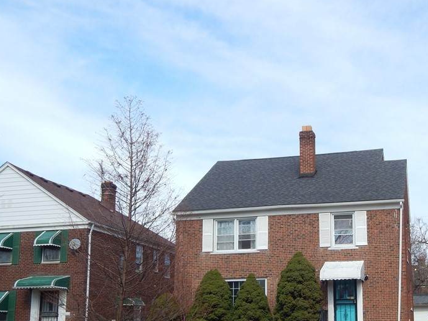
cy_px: 221
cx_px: 302
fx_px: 643
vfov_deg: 27.8
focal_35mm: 52
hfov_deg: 36.2
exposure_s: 1/800
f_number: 3.3
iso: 125
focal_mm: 6.1
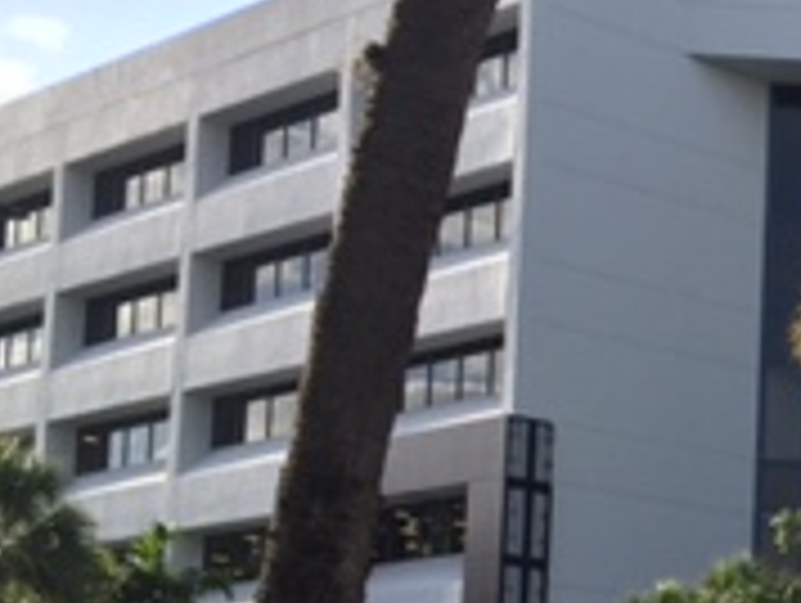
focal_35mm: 104
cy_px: 616
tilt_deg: +6.3
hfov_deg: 17.0
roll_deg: -2.4
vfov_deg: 14.0
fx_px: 2410
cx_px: 1215
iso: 32
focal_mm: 4.15
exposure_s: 1/989
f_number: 2.2
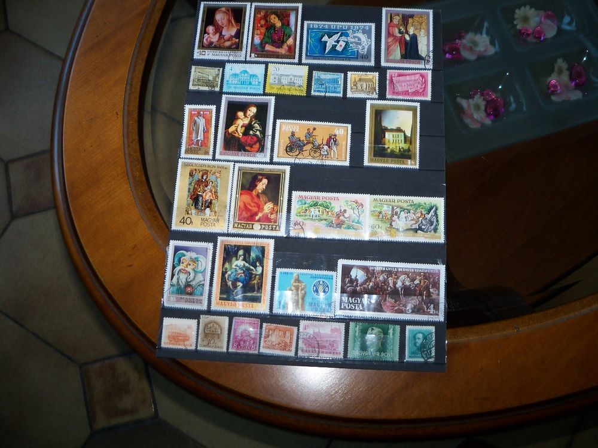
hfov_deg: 52.6
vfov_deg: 40.7
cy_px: 224
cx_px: 299
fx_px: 605
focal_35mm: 35
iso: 100
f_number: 3.5
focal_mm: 6.2
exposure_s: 1/30
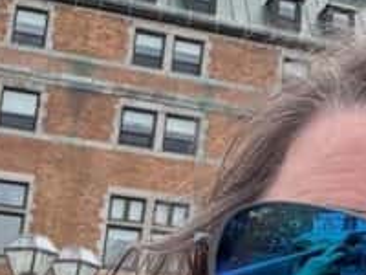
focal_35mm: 118
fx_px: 1248
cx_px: 721
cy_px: 196
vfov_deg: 12.5
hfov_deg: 14.1
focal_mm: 2.69
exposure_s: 1/363
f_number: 1.9
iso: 25
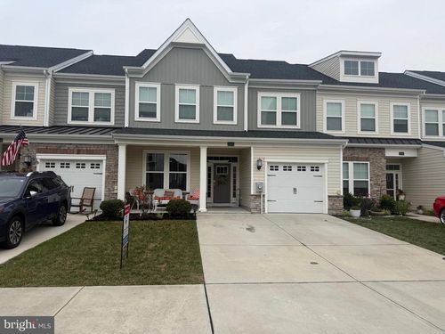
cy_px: 167
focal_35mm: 24
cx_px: 222
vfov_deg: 56.8
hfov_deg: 71.6
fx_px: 309
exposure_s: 1/4405
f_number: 1.78
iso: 80
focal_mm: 6.76
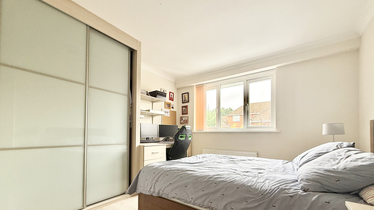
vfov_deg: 66.1
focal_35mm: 16
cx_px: 180
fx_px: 159
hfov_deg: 99.3
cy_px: 132
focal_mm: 2.22
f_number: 2.2
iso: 125
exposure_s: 1/99
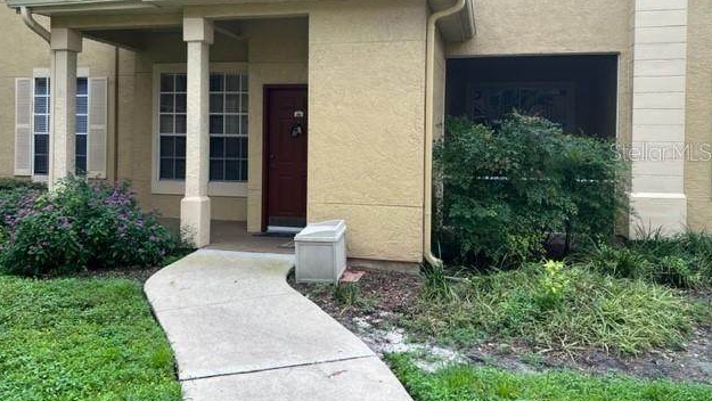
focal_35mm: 29
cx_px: 352
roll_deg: +0.0
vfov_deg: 40.0
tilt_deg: -0.5
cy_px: 152
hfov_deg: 66.0
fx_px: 548
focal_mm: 5.7
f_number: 1.5
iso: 32
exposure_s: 1/140
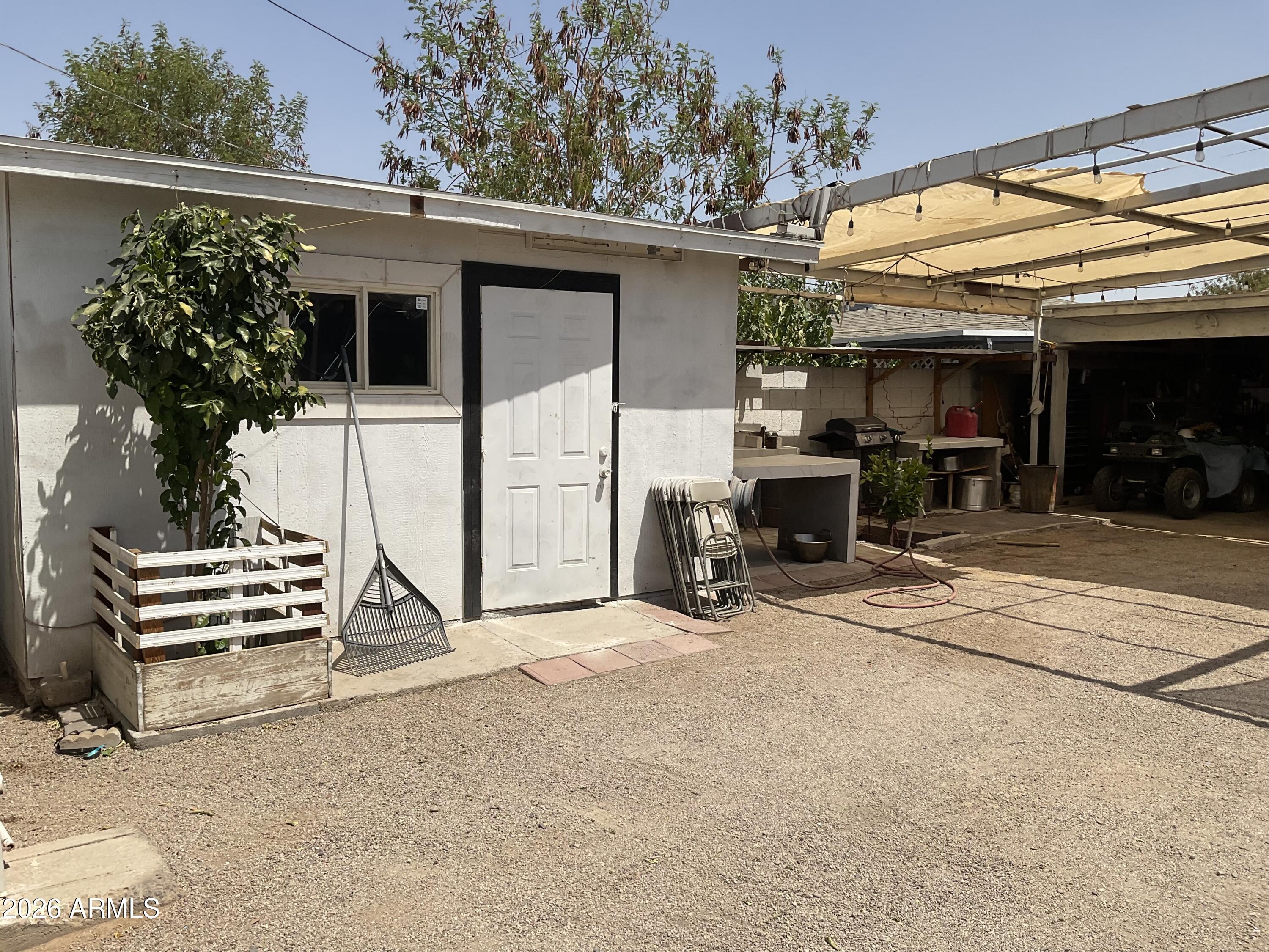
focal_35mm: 29
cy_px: 476
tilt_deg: -7.0
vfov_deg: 48.2
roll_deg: +0.0
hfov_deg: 61.7
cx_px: 634
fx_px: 1063
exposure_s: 1/3125
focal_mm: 3
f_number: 1.8
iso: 16
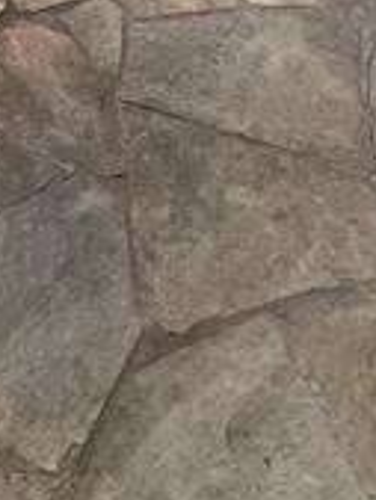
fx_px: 853
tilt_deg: -7.4
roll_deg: +2.0
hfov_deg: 22.2
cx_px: -115
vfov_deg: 21.8
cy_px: -385
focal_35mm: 59
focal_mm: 1.57
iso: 80
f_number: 1.8
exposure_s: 1/99
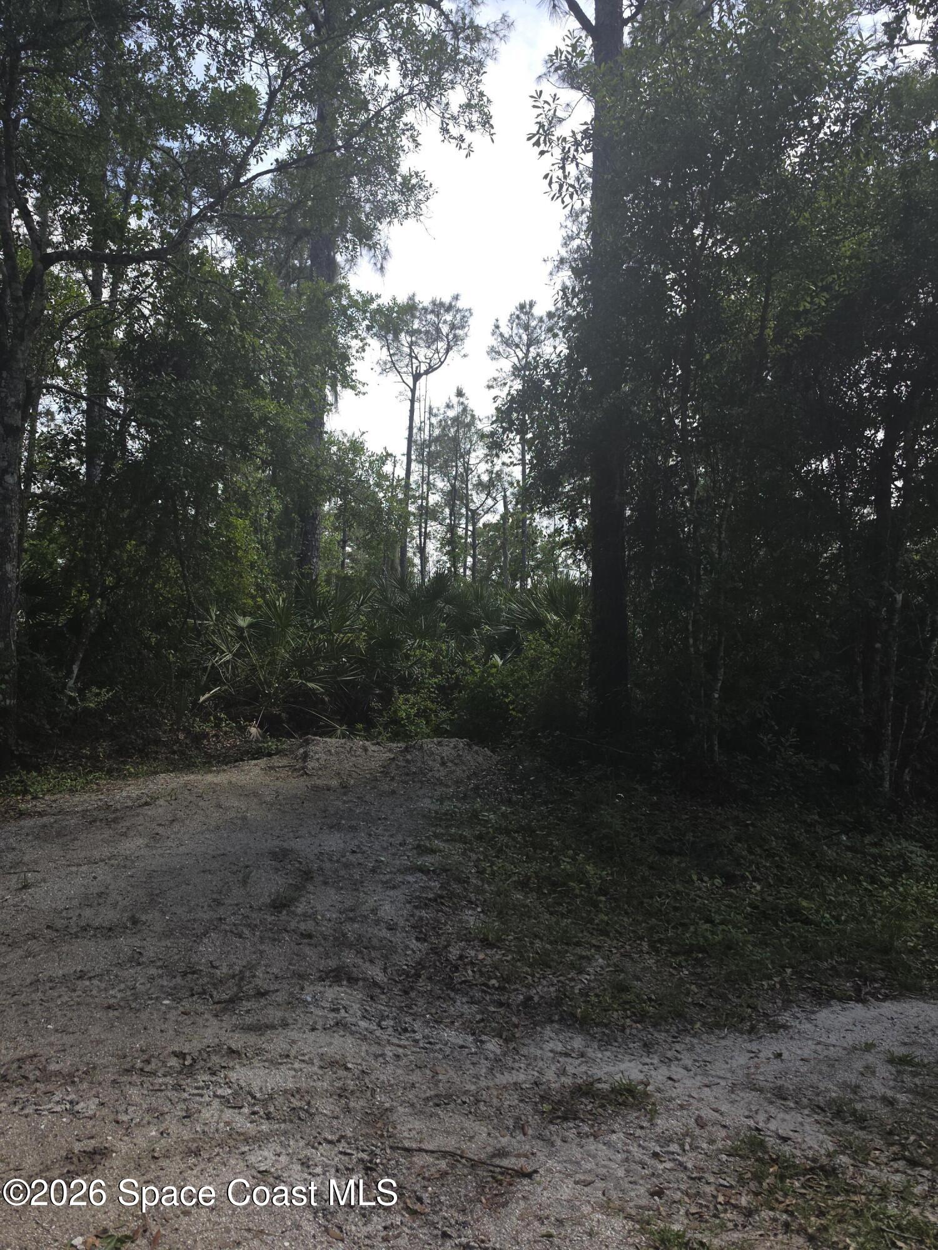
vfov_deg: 73.9
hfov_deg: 58.9
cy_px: 625
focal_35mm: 23
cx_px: 469
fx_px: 831
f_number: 1.4
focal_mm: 6.5
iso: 10
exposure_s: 1/461
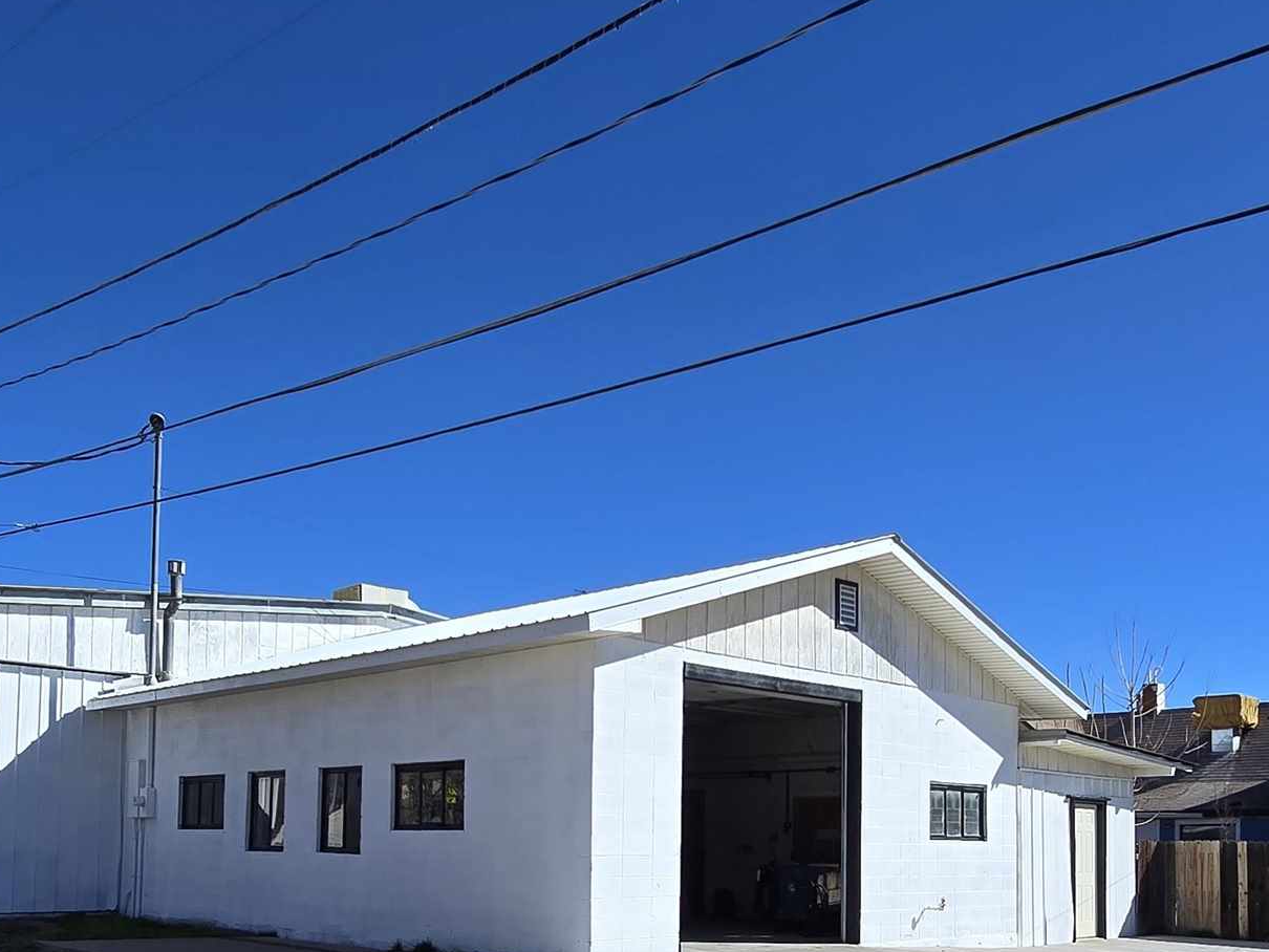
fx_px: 1210
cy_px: 779
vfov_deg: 40.9
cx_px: 657
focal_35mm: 33
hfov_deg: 55.3
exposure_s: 1/3009
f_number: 2.2
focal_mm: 2.2
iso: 50
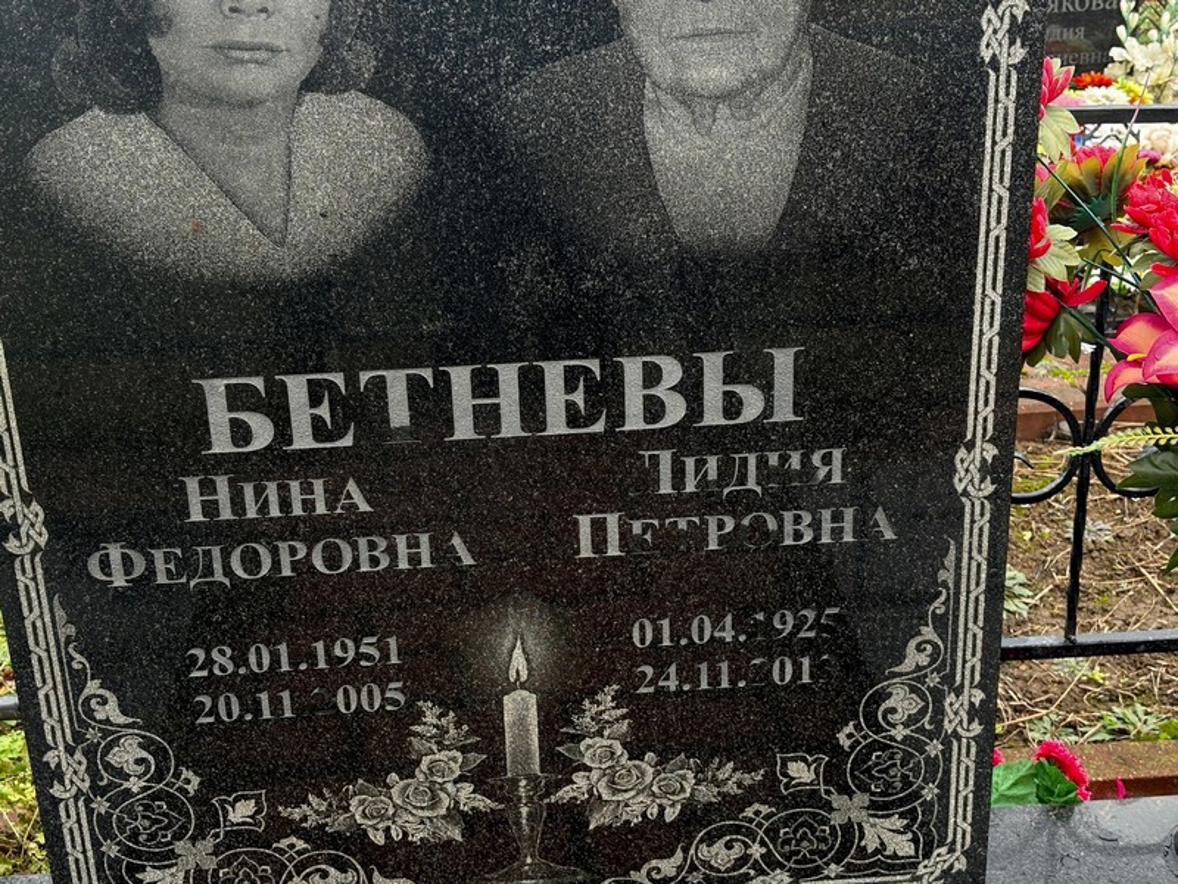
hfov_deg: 36.8
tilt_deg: -25.0
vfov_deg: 28.0
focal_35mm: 52
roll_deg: +1.3
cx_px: 589
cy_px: 442
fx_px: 1770
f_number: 1.6
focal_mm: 5.96
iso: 64
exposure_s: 1/60
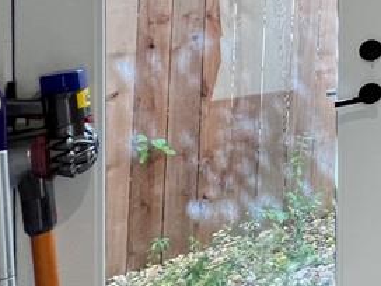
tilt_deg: -1.6
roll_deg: -1.6
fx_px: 539
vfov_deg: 26.6
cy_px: -50
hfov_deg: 21.9
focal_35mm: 49
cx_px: 696
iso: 160
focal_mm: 1.57
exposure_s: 1/120
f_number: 1.8
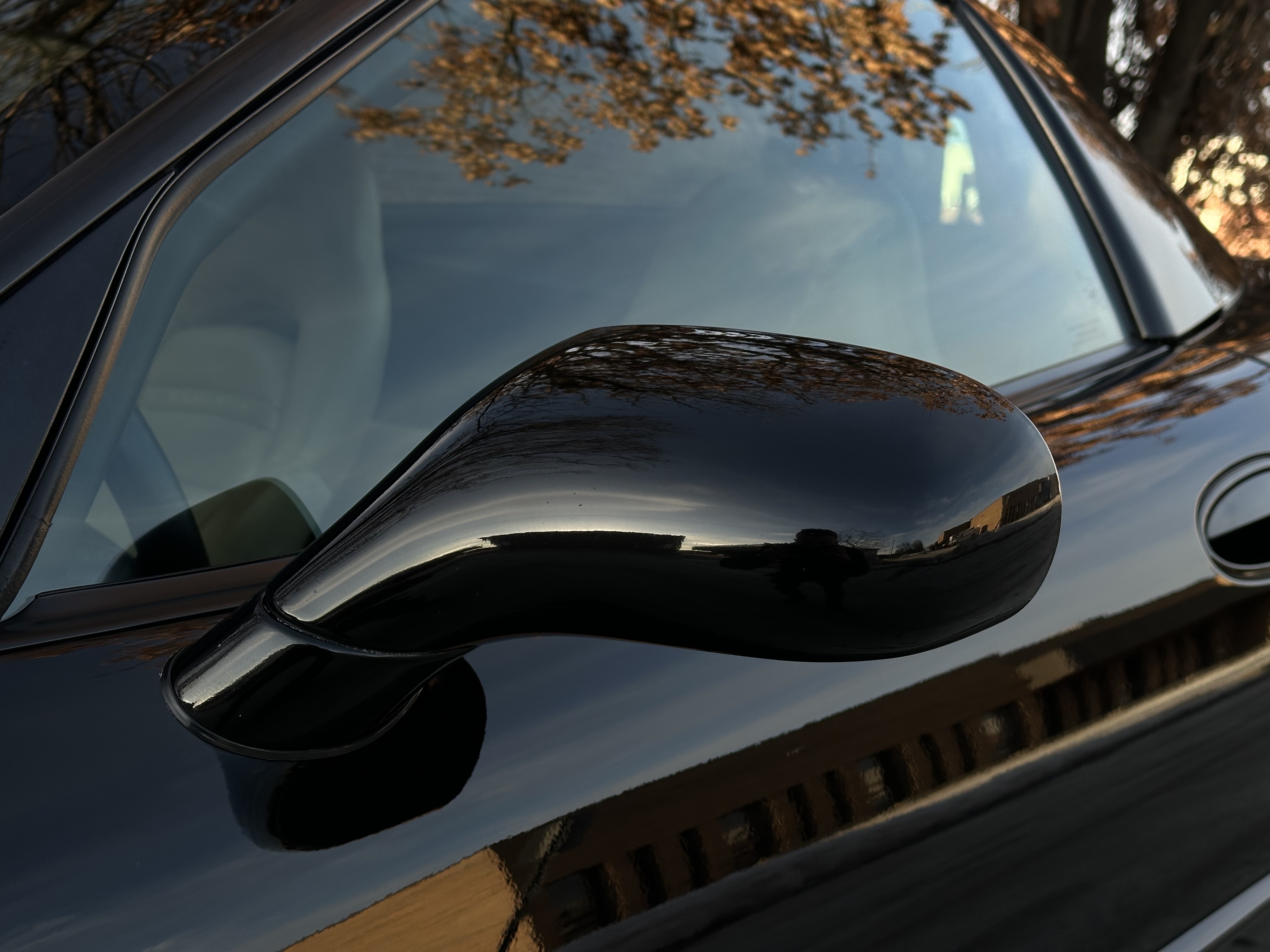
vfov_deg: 30.3
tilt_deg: -6.7
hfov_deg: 39.7
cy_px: 476
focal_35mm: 48
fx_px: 1761
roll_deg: -2.1
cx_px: 635
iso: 64
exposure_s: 1/724
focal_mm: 6.86
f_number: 1.78
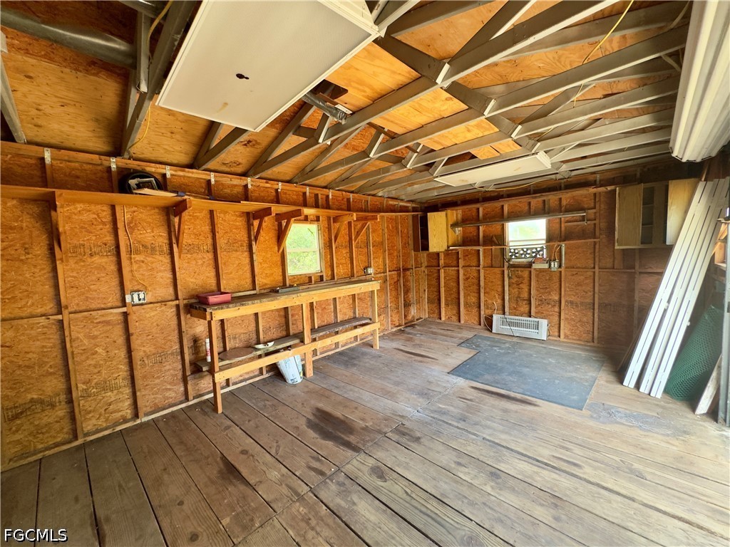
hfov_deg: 102.1
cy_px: 274
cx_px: 365
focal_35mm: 14
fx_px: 295
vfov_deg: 85.7
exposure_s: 1/99
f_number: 2.2
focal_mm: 2.22
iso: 200
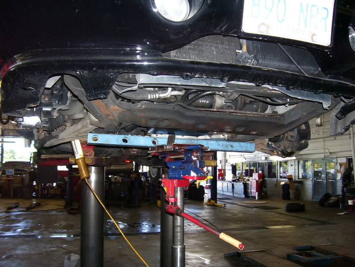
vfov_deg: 41.8
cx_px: 178
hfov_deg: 54.0
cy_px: 134
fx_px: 349
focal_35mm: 34
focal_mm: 5.6
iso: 125
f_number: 2.7
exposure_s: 1/60
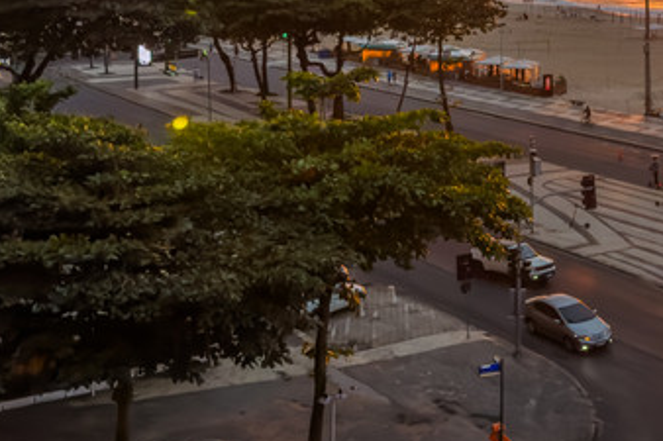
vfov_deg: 19.2
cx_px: 467
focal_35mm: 69
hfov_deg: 29.0
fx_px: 1270
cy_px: 14
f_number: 1.8
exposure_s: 1/1900
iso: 100
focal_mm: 6.76
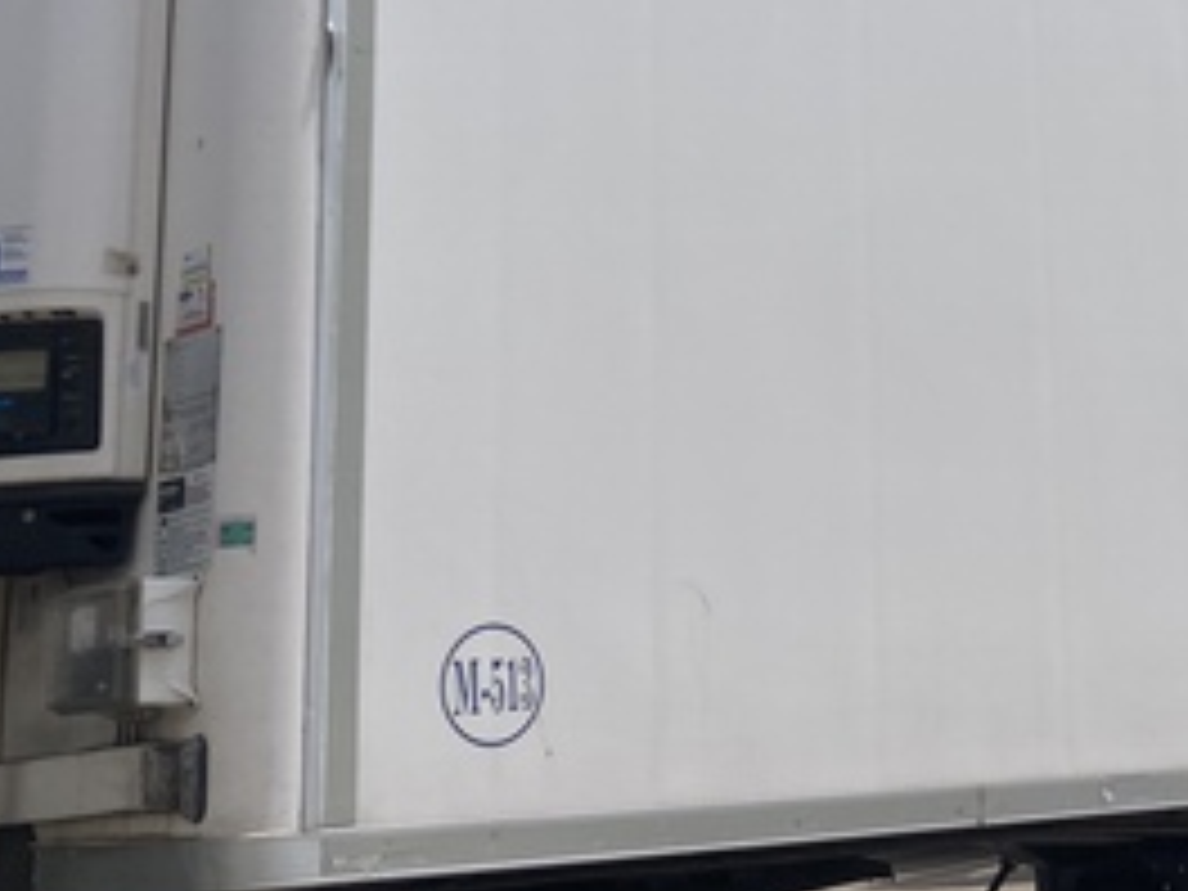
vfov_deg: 21.3
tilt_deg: +12.9
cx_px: 1120
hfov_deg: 27.3
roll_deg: +5.5
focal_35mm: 68
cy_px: 158
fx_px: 2334
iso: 25
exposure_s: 1/5405
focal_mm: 3.99
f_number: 1.8
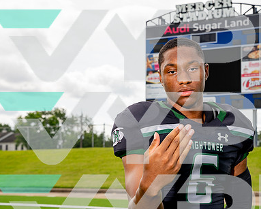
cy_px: 128
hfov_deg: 23.5
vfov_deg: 18.9
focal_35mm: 81
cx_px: 166
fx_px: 626
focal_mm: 57
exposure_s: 1/250
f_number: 8
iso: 200
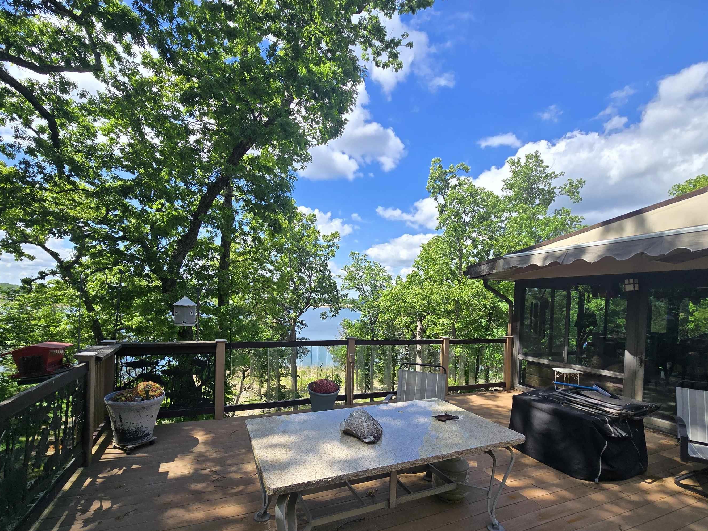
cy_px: 305
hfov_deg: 98.2
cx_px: 354
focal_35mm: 15
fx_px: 307
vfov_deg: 81.2
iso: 50
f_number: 2.2
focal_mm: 2.2
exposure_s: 1/1402
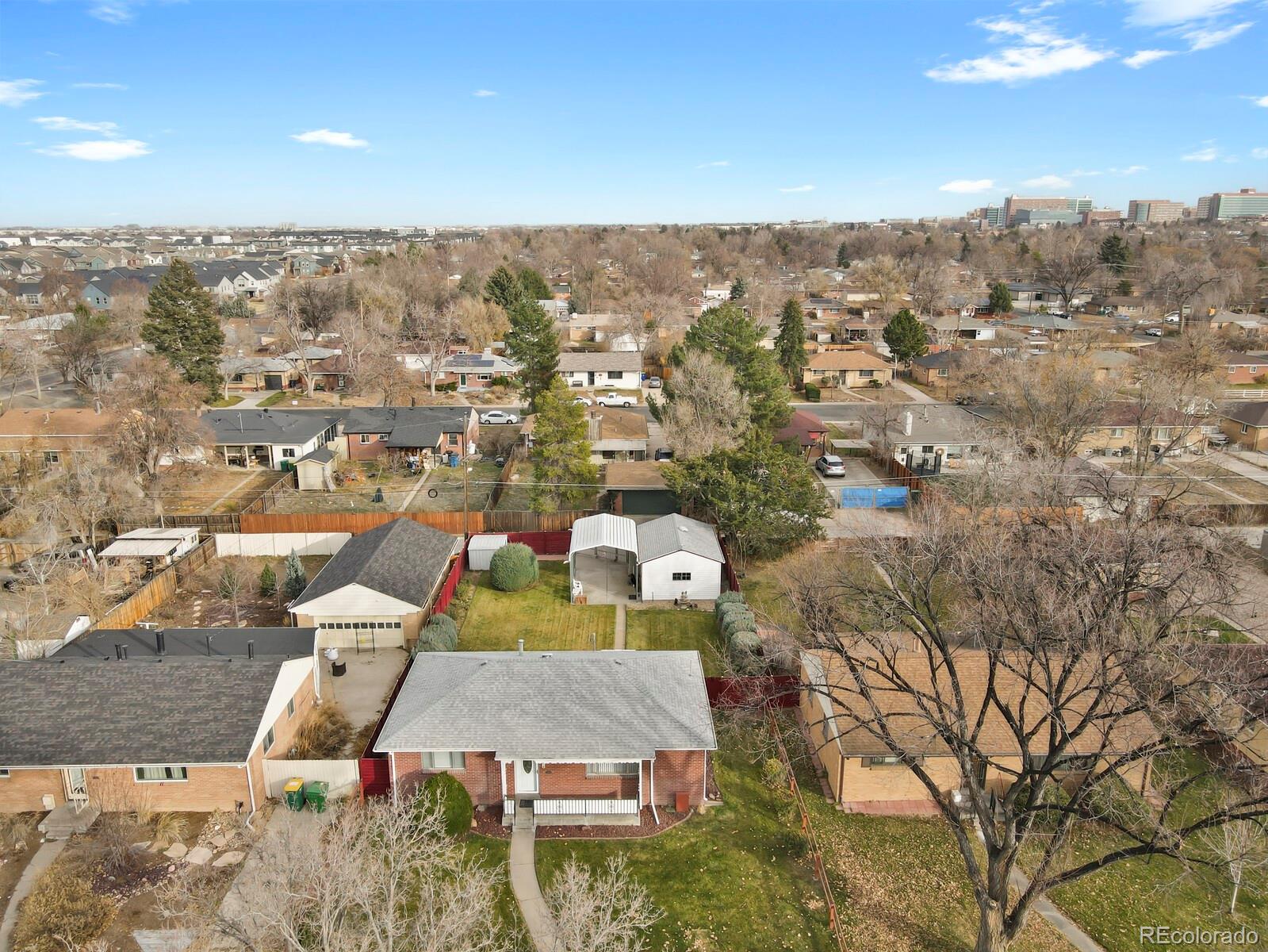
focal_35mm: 24
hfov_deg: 71.6
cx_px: 634
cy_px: 476
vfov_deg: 56.8
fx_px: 879
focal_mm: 4.5
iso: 100
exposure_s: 1/160
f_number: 2.8
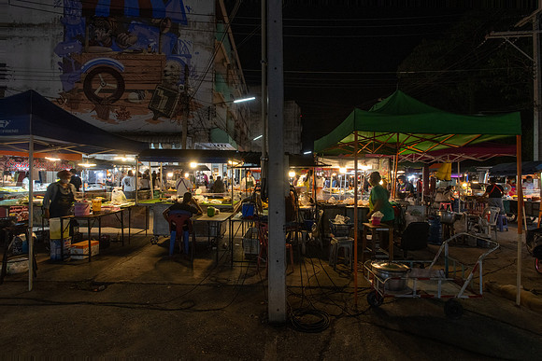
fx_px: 256
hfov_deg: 93.3
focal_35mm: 17
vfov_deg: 70.5
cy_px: 180
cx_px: 271
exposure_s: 1/15
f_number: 11
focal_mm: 17
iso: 1600
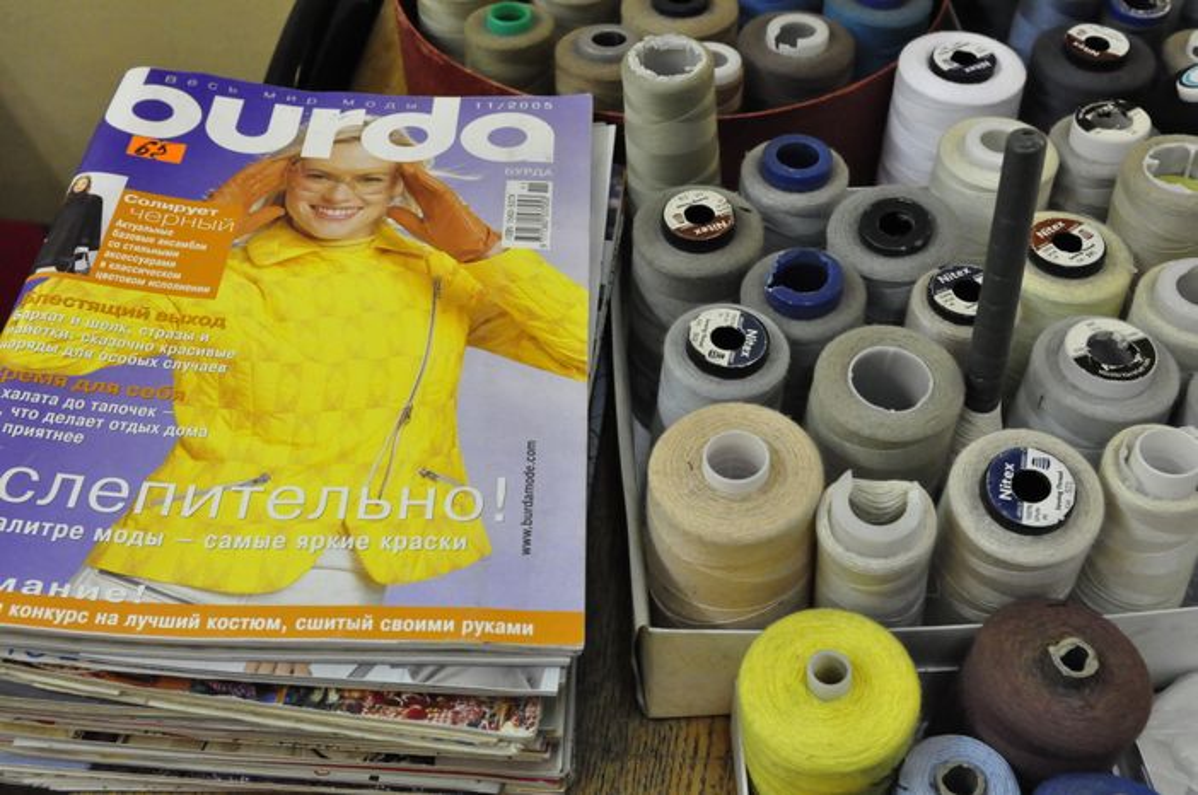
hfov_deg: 53.2
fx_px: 1196
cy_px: 398
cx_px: 599
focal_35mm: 36
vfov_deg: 36.8
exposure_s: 1/200
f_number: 7.1
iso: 3200
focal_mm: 24
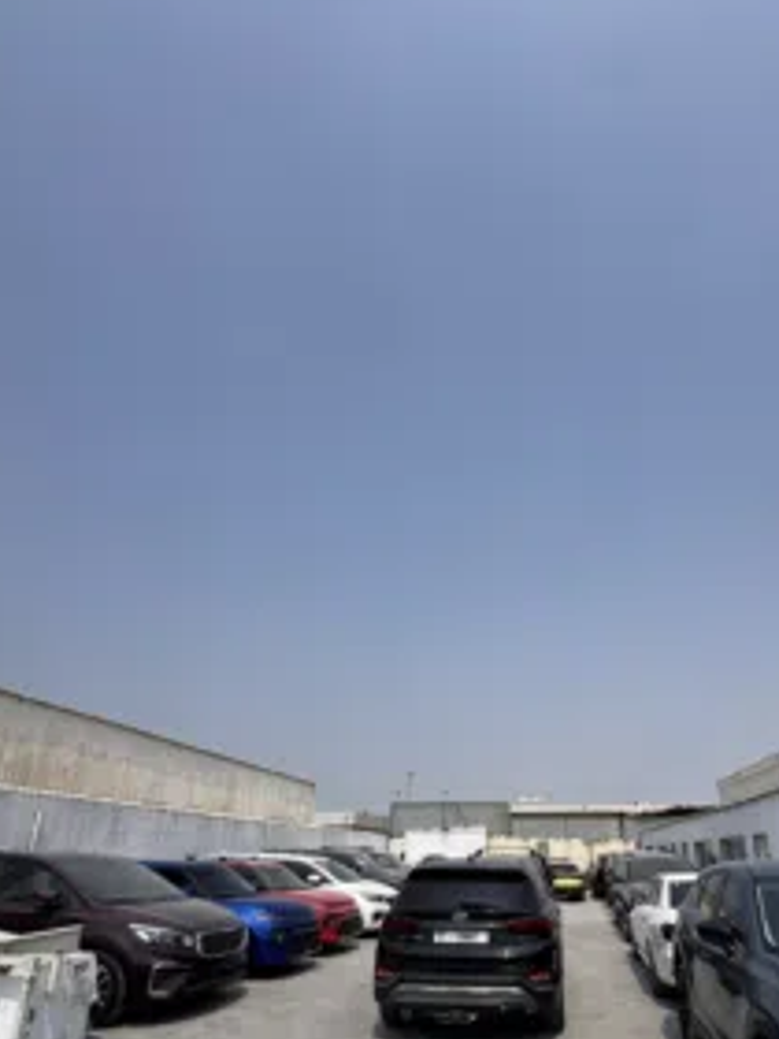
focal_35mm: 20
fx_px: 600
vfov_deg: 79.4
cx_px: 486
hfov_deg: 65.0
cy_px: 683
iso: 50
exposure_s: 1/3390
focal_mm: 2.22
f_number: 2.2
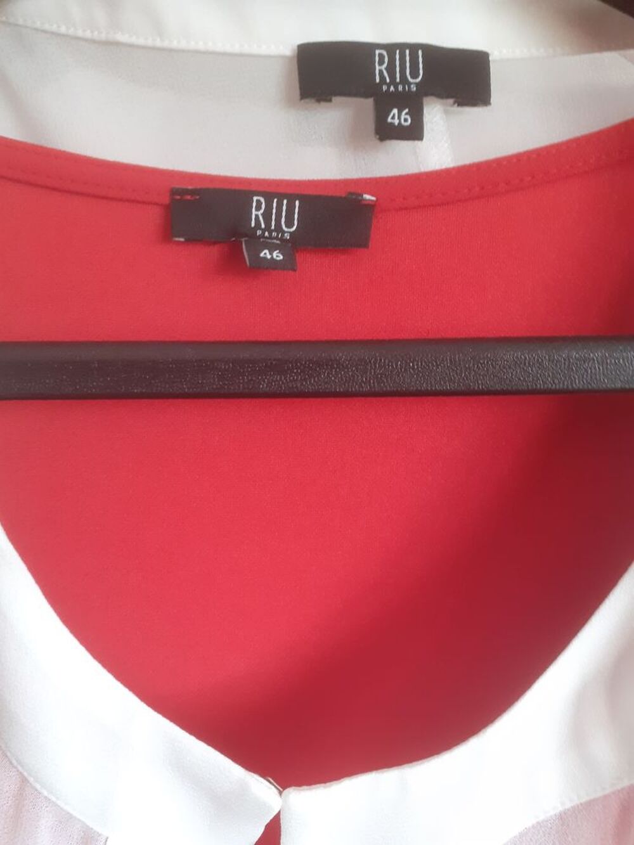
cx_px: 317
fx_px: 659
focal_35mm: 27
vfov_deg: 65.3
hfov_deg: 51.4
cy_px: 422
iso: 200
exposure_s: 1/40
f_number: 1.9
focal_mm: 3.6
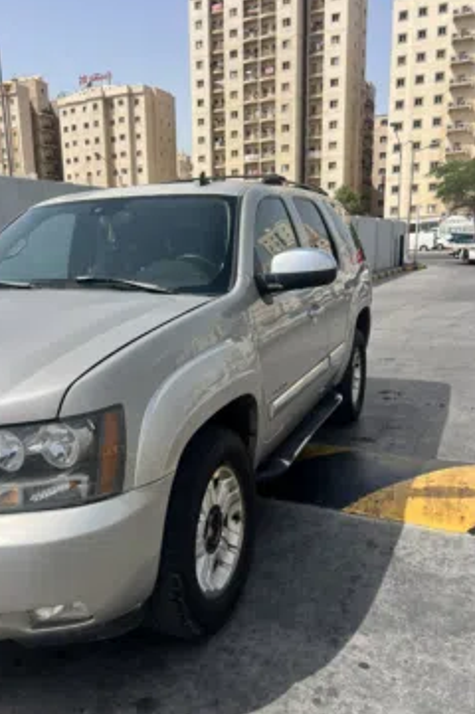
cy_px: 382
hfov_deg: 43.3
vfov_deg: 61.9
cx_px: 188
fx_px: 595
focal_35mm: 30
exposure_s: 1/4274
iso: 50
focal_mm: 5.7
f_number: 1.5
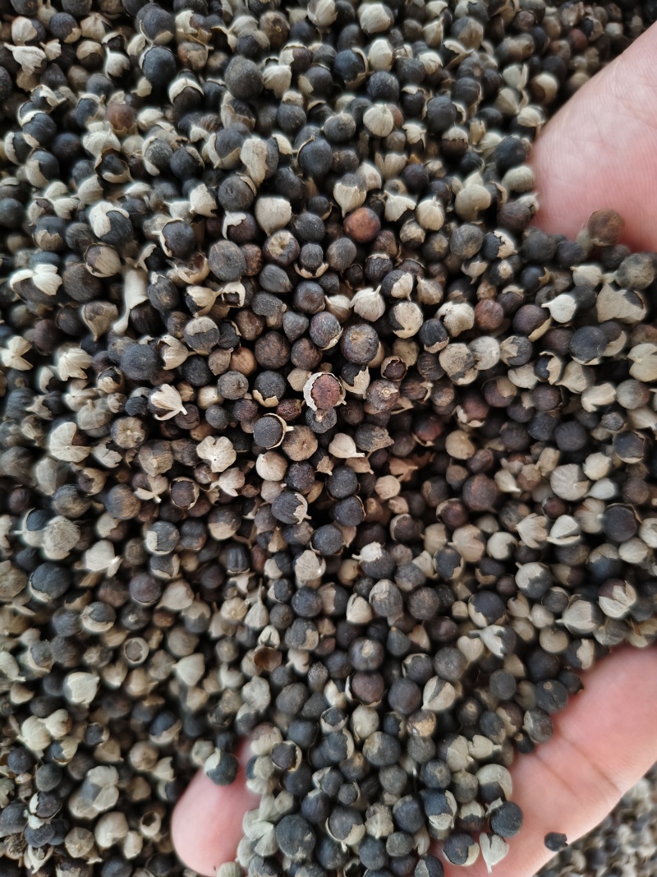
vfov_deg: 73.9
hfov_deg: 58.9
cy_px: 438
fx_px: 582
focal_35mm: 23
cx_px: 328
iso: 2446
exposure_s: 1/33.3
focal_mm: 5.56
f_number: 1.88
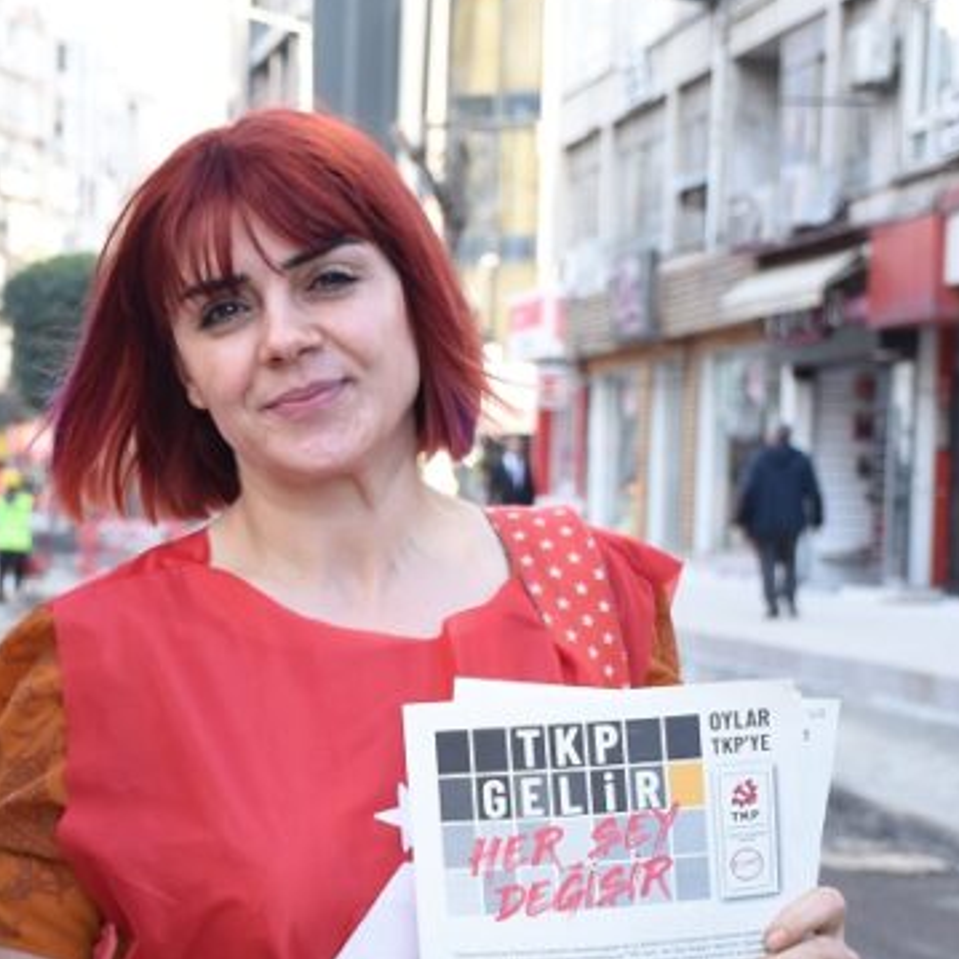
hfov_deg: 15.7
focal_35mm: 109
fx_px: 3416
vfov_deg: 15.9
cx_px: 32
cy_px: 680
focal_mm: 30
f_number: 4.5
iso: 200
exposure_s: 1/125
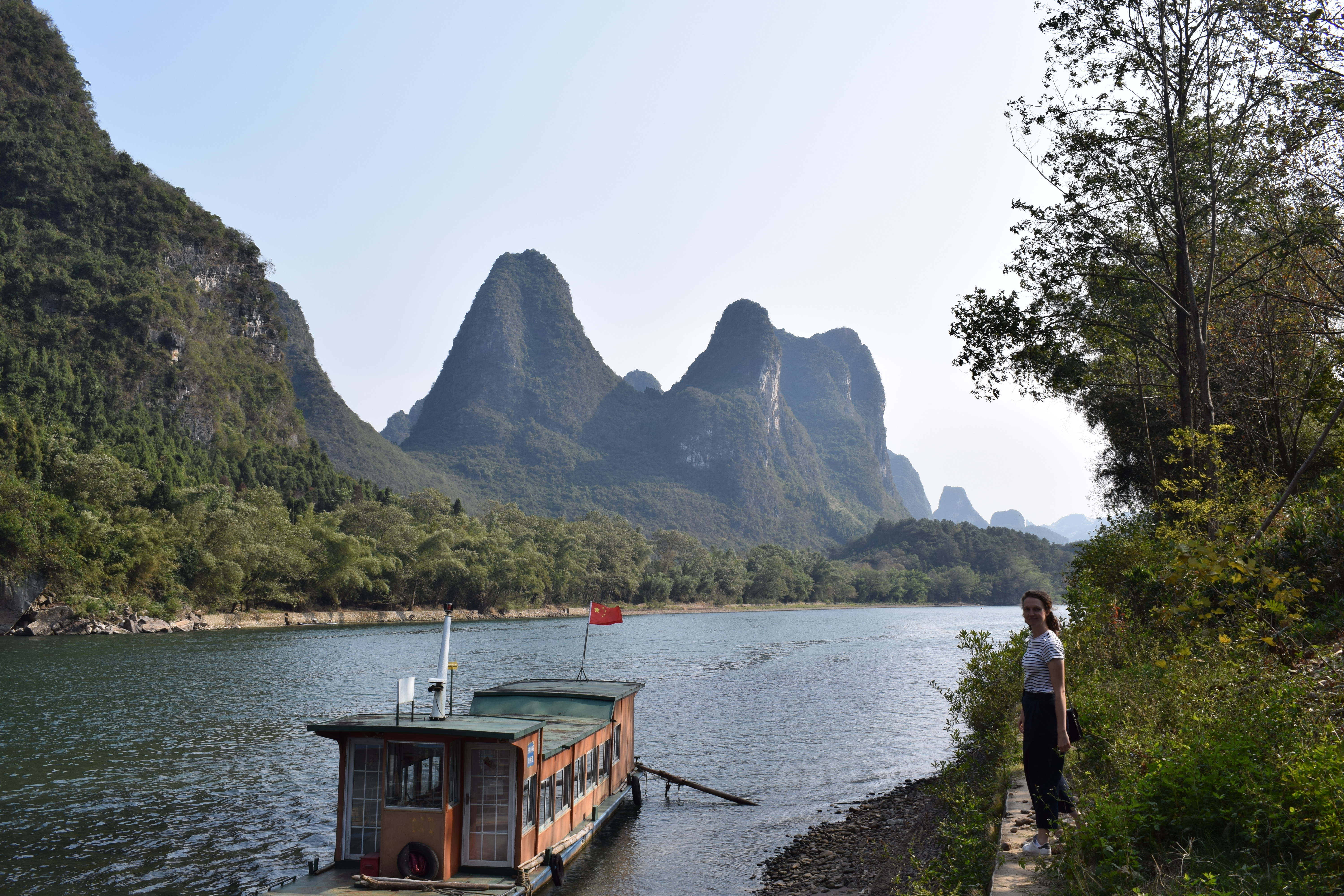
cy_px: 448
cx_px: 672
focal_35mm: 36
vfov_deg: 36.9
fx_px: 1344
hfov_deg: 53.1
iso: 100
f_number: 11
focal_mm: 24
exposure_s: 1/160
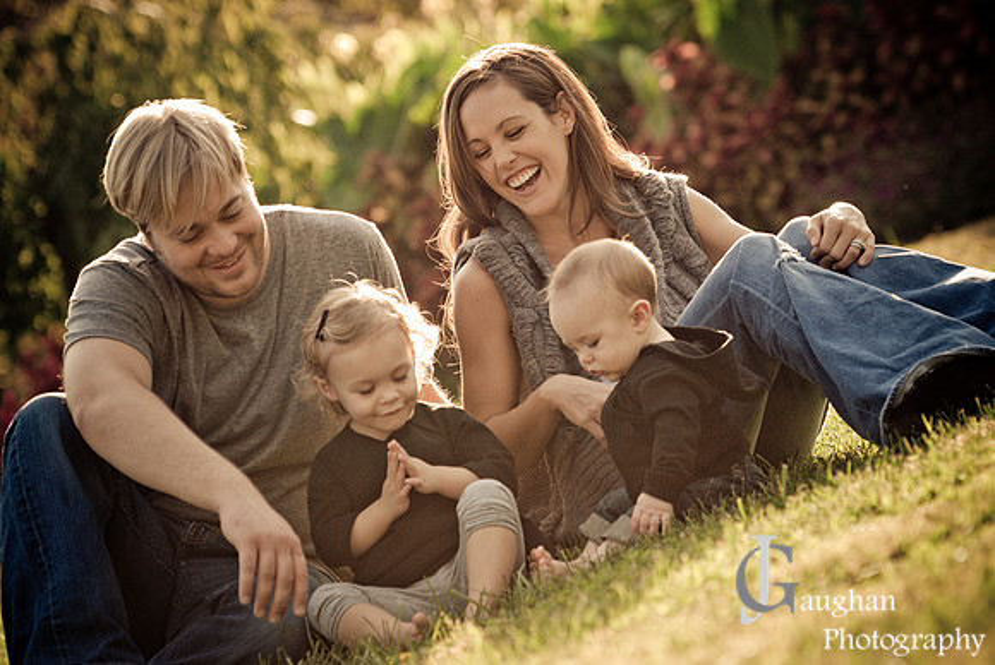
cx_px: 498
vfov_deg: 8.7
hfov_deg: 13.0
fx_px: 4357
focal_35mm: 158
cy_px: 332
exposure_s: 1/1000
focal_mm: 105
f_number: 2.8
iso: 250
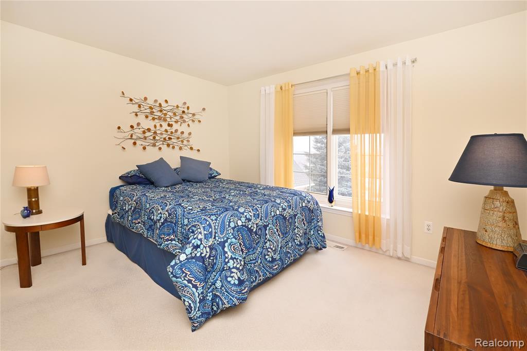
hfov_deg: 104.3
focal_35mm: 14
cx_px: 264
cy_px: 176
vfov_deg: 81.2
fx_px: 205
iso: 800
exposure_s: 1/60
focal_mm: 14
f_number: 11
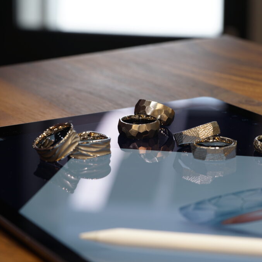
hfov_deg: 15.0
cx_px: 174
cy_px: 131
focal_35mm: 116
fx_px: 993
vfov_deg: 15.0
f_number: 8
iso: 160
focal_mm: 90
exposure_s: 1/5
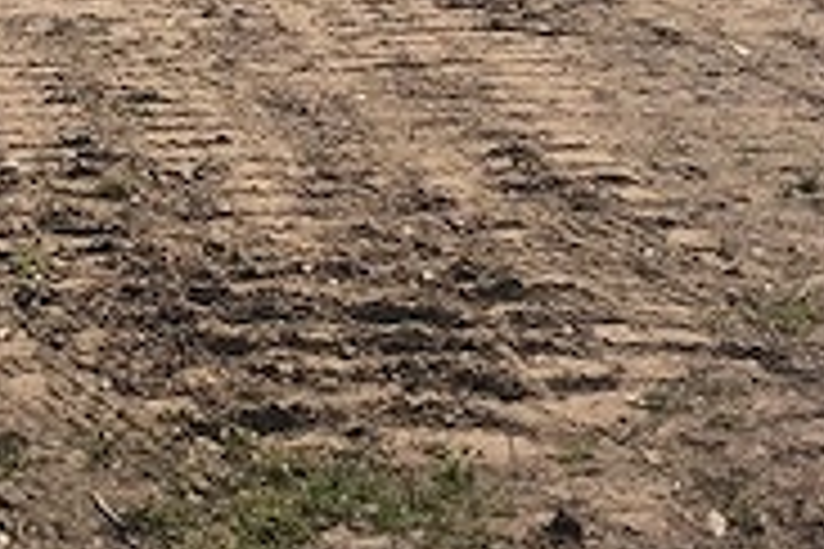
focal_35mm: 102
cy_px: -342
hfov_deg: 19.3
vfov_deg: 12.6
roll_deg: +0.0
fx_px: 2334
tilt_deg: -1.6
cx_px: -54
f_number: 1.8
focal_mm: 4
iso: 20
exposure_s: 1/2433
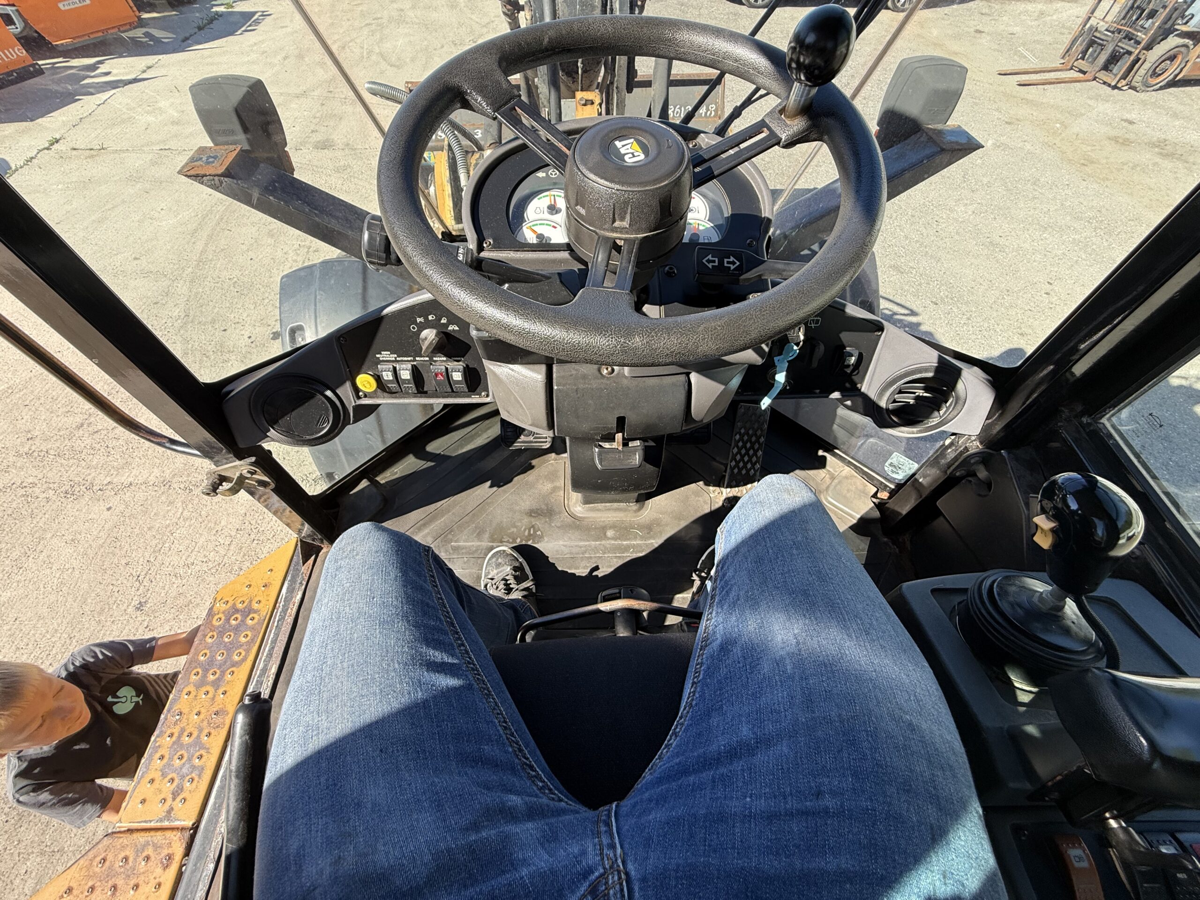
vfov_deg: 85.7
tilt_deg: -55.1
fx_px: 485
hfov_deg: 102.1
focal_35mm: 14
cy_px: 450
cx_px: 600
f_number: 2.2
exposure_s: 1/296
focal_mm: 2.22
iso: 50
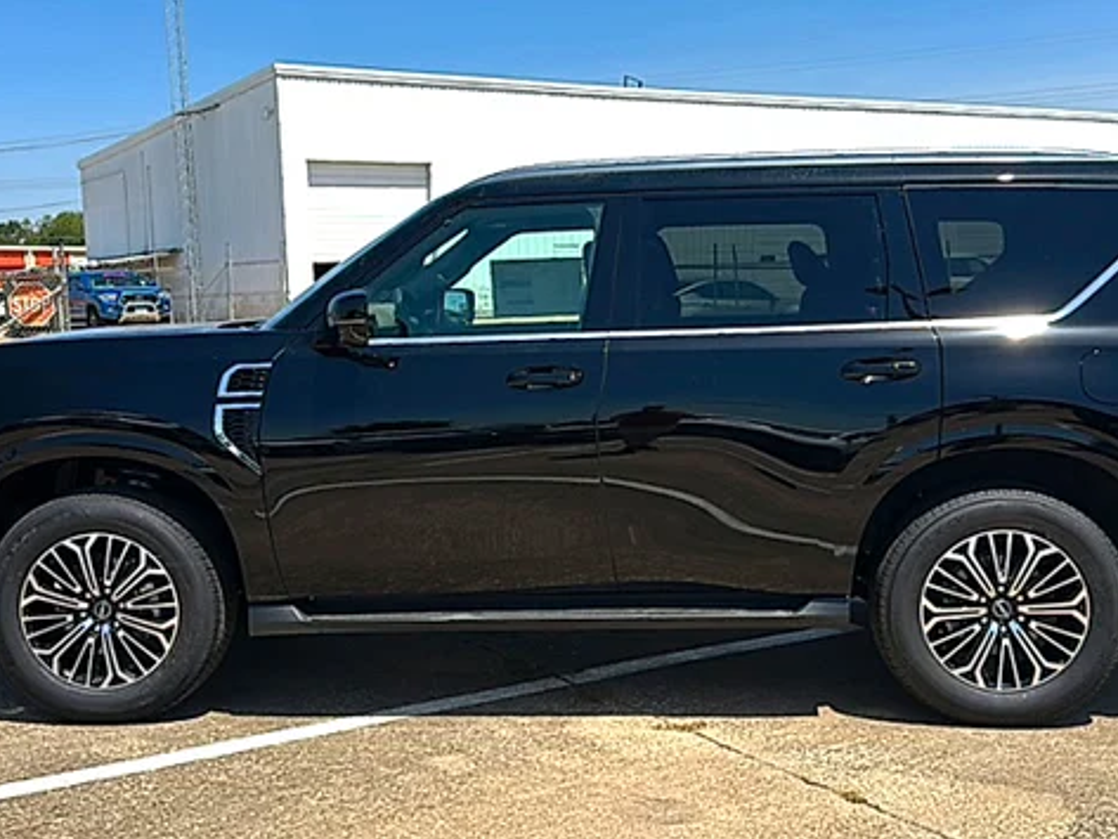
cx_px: 586
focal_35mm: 37
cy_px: 429
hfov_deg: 50.1
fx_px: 1195
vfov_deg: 38.7
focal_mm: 6.86
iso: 80
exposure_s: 1/5917
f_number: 1.78
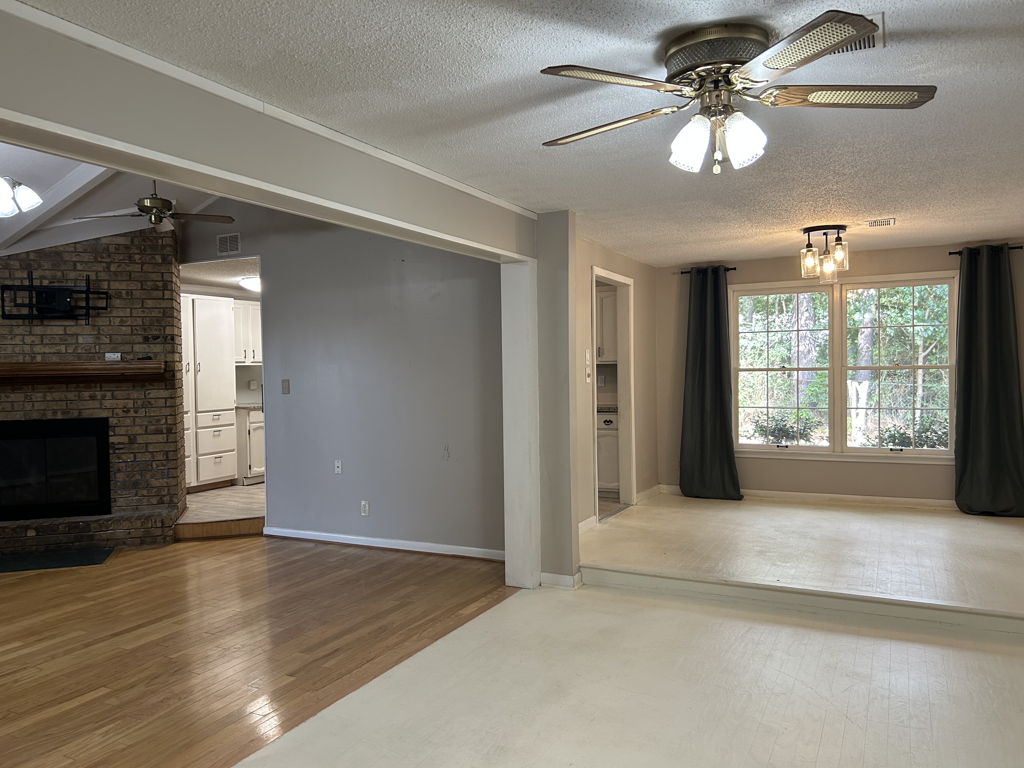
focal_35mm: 26
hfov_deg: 67.3
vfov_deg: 53.1
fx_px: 769
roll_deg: +1.0
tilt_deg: -0.7
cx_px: 512
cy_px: 384
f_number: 1.5
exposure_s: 1/120
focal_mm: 5.7
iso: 125
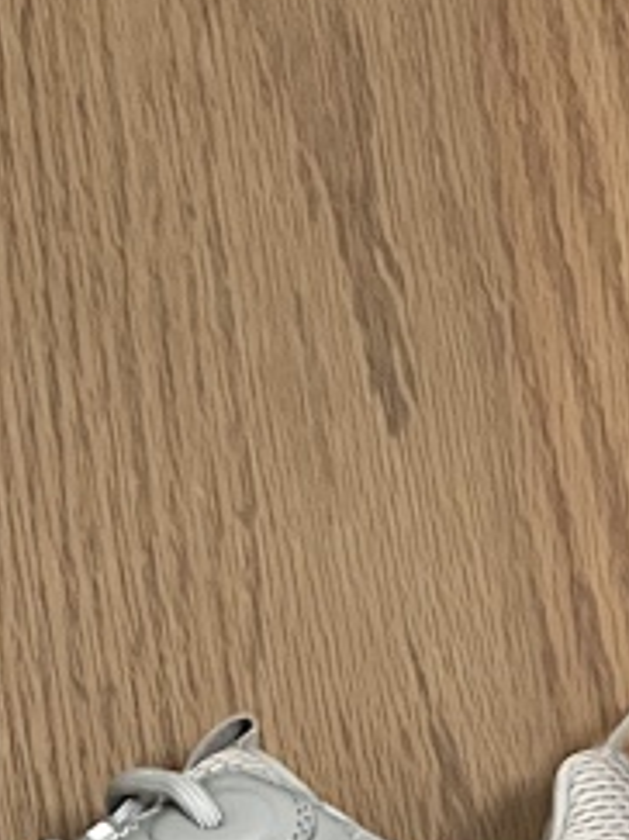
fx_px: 6159
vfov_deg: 7.7
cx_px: 73
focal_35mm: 254
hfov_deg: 5.8
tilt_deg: -73.0
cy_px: 1161
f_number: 2.8
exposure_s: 1/50
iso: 1250
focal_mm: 9
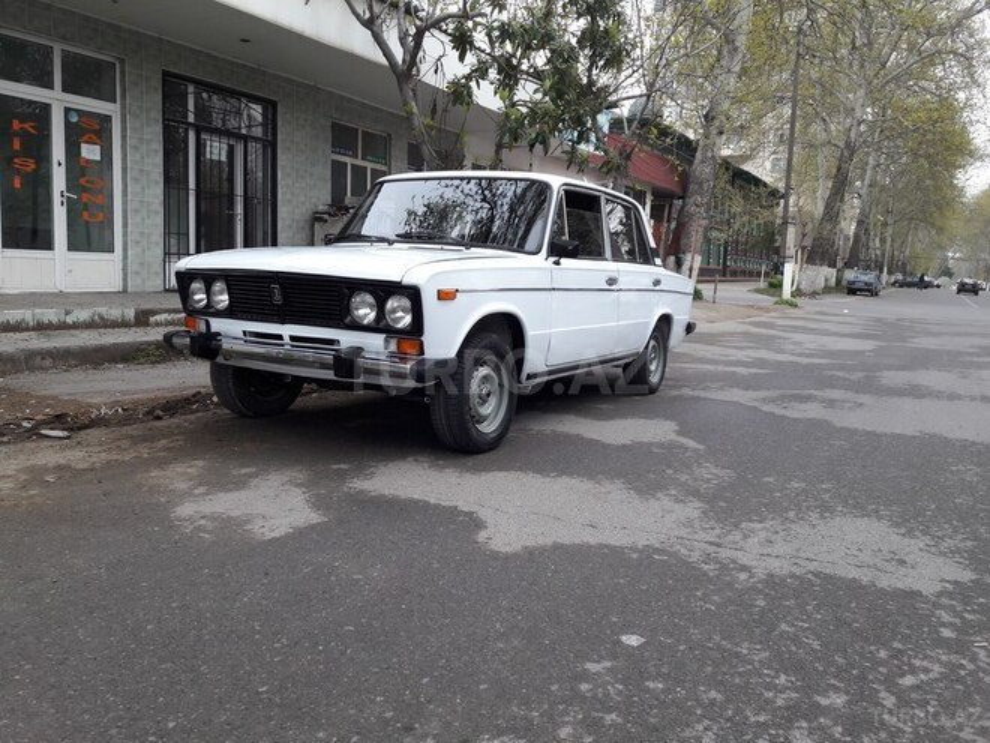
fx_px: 801
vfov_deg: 49.7
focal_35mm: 28
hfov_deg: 63.4
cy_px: 372
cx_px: 495
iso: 40
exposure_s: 1/141
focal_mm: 3.7
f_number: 1.9
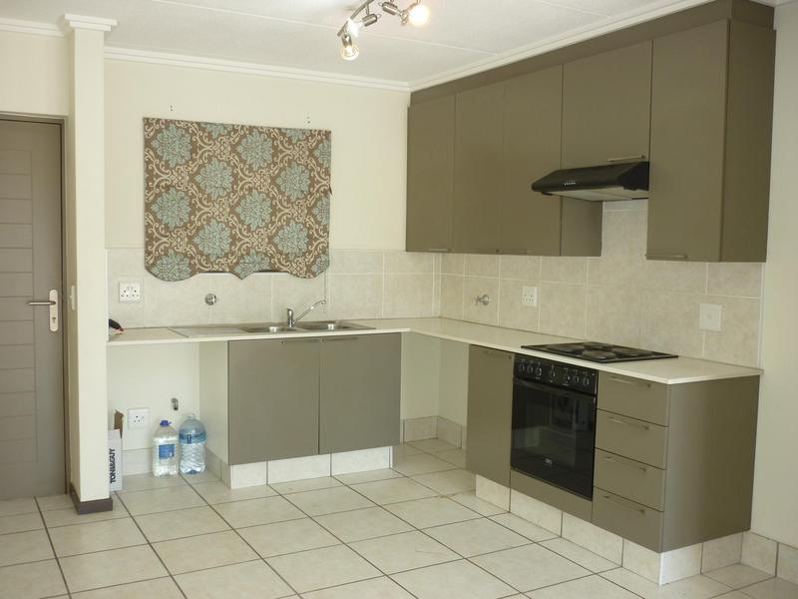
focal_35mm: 33
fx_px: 761
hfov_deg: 55.4
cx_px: 399
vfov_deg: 42.9
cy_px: 300
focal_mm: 5.5
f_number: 2.8
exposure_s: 1/60
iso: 100
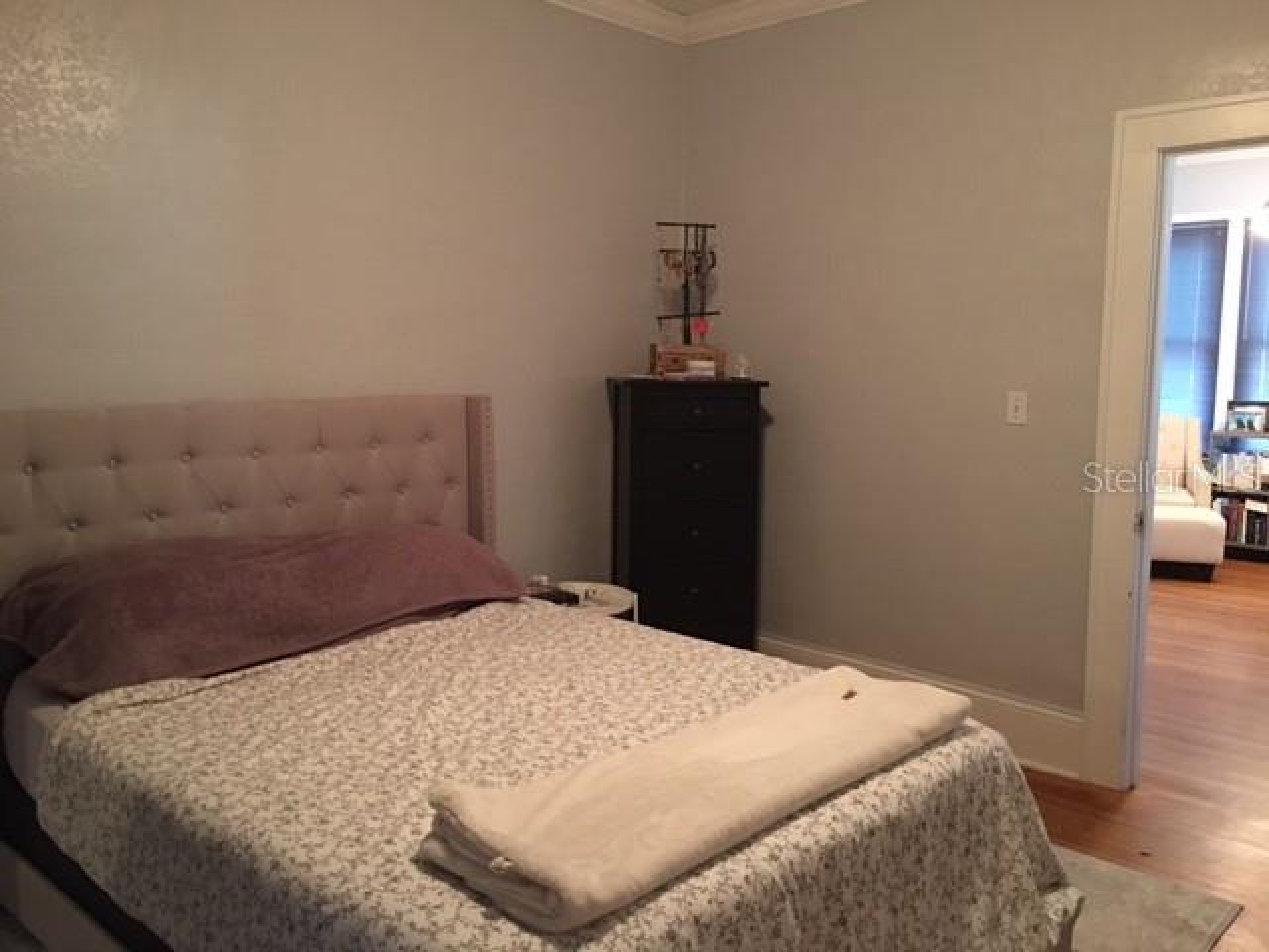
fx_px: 1063
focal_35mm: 29
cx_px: 634
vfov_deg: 48.2
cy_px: 476
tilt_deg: -6.2
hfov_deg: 61.7
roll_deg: -0.4
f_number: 2.2
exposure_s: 1/4
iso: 80
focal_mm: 4.15
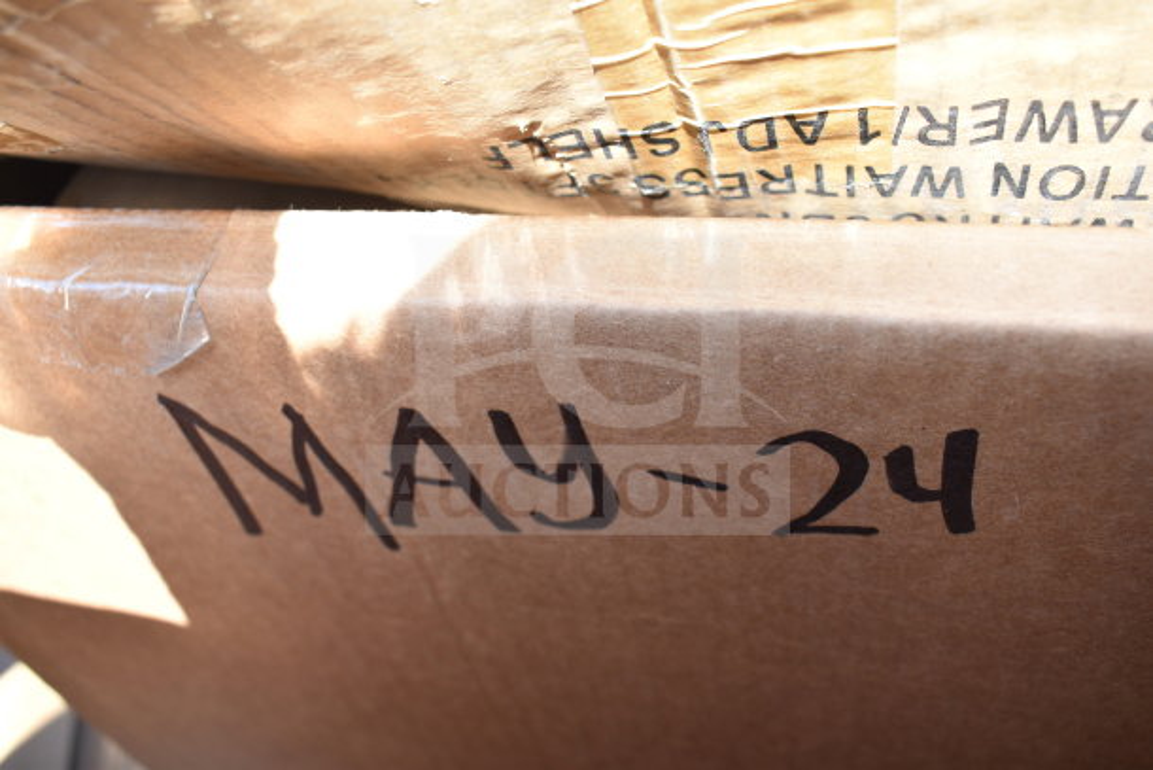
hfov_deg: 57.2
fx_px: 1057
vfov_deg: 40.0
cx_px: 576
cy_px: 385
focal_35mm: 33
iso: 200
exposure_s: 1/80
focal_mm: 22
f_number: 4.5
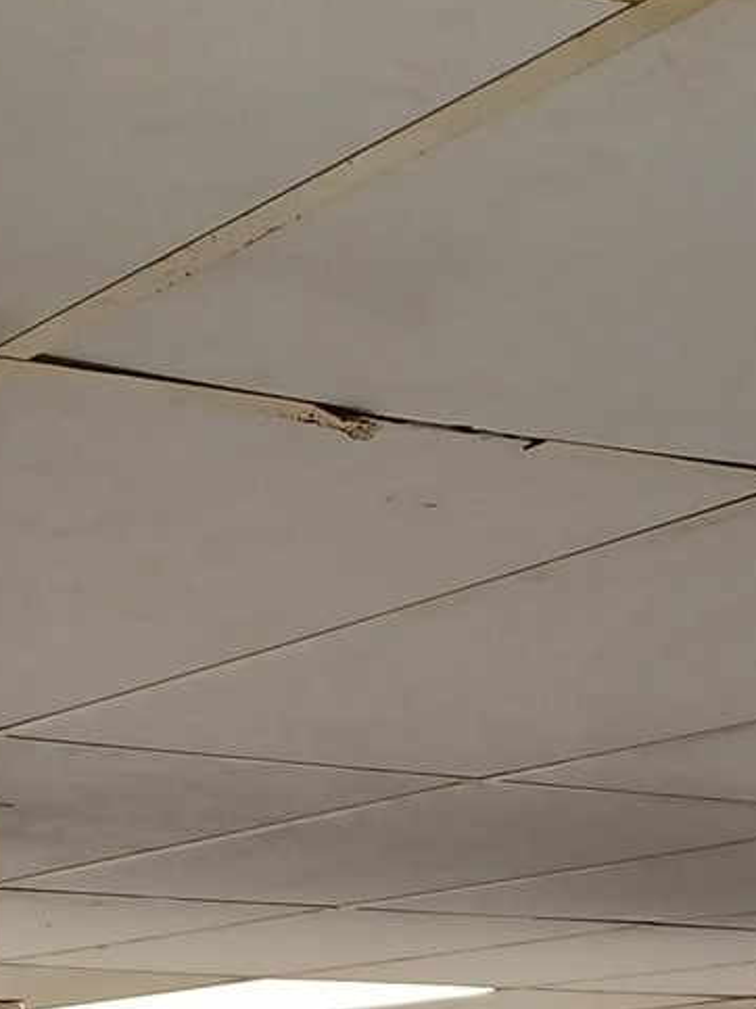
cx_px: 69
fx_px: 3088
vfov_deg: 16.6
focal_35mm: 106
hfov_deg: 13.8
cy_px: 1596
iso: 160
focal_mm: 4.6
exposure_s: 1/60
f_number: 1.8
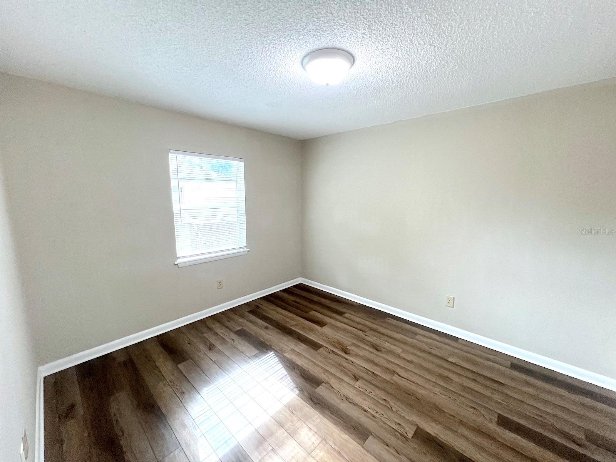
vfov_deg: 89.9
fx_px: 231
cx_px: 308
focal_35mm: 13
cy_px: 231
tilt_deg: -8.9
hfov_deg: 106.2
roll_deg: -0.1
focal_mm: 1.57
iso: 200
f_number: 1.8
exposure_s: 1/120
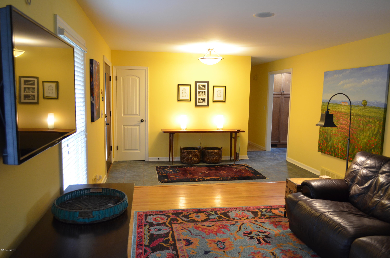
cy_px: 129
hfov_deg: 67.5
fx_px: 292
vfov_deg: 47.7
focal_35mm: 27
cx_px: 195
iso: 1000
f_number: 3.5
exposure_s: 1/30
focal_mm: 18
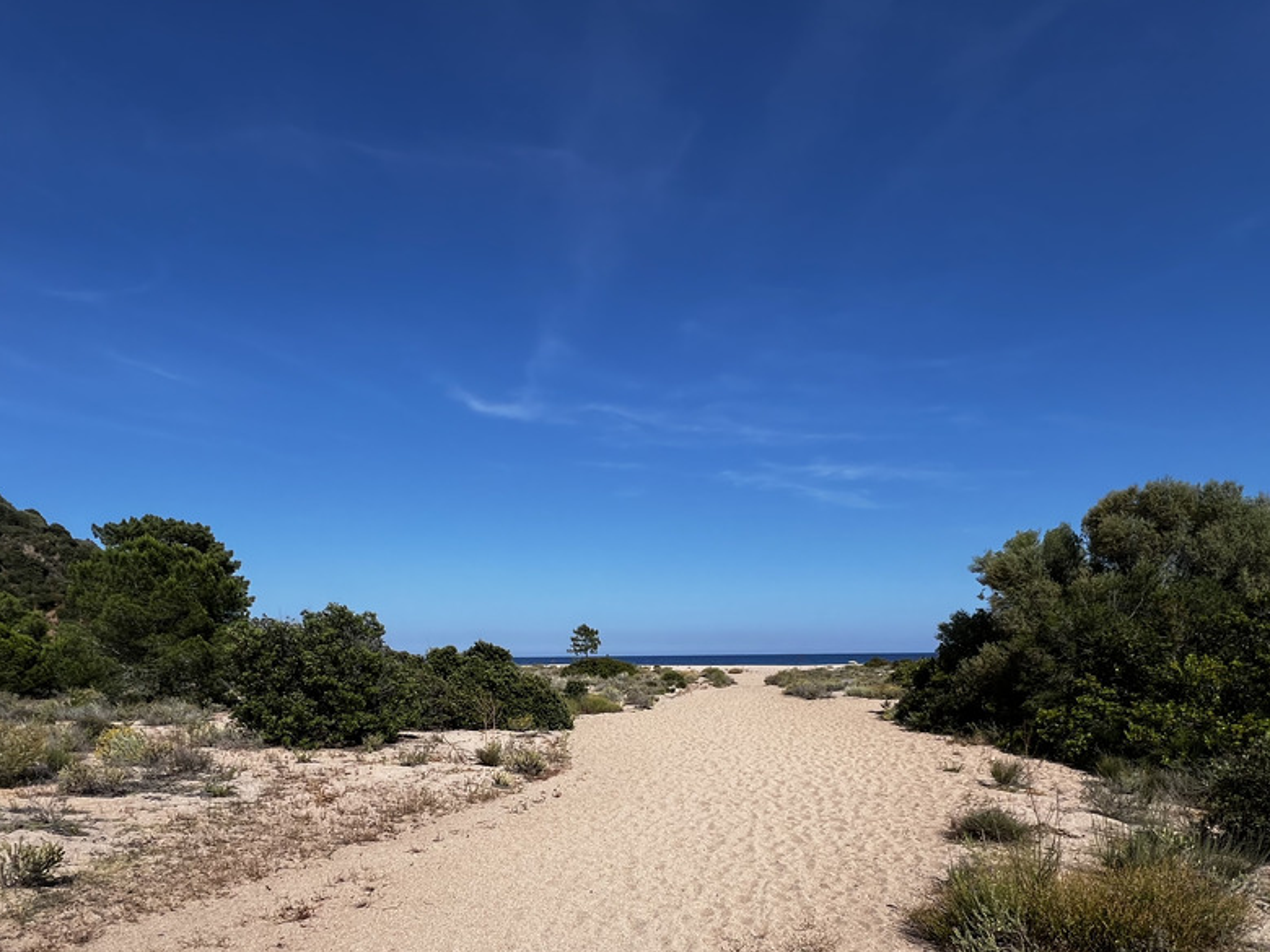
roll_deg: +0.9
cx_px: 619
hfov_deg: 81.7
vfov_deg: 62.7
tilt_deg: -2.6
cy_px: 697
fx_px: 734
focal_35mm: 20
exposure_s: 1/2660
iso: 32
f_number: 1.8
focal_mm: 1.57
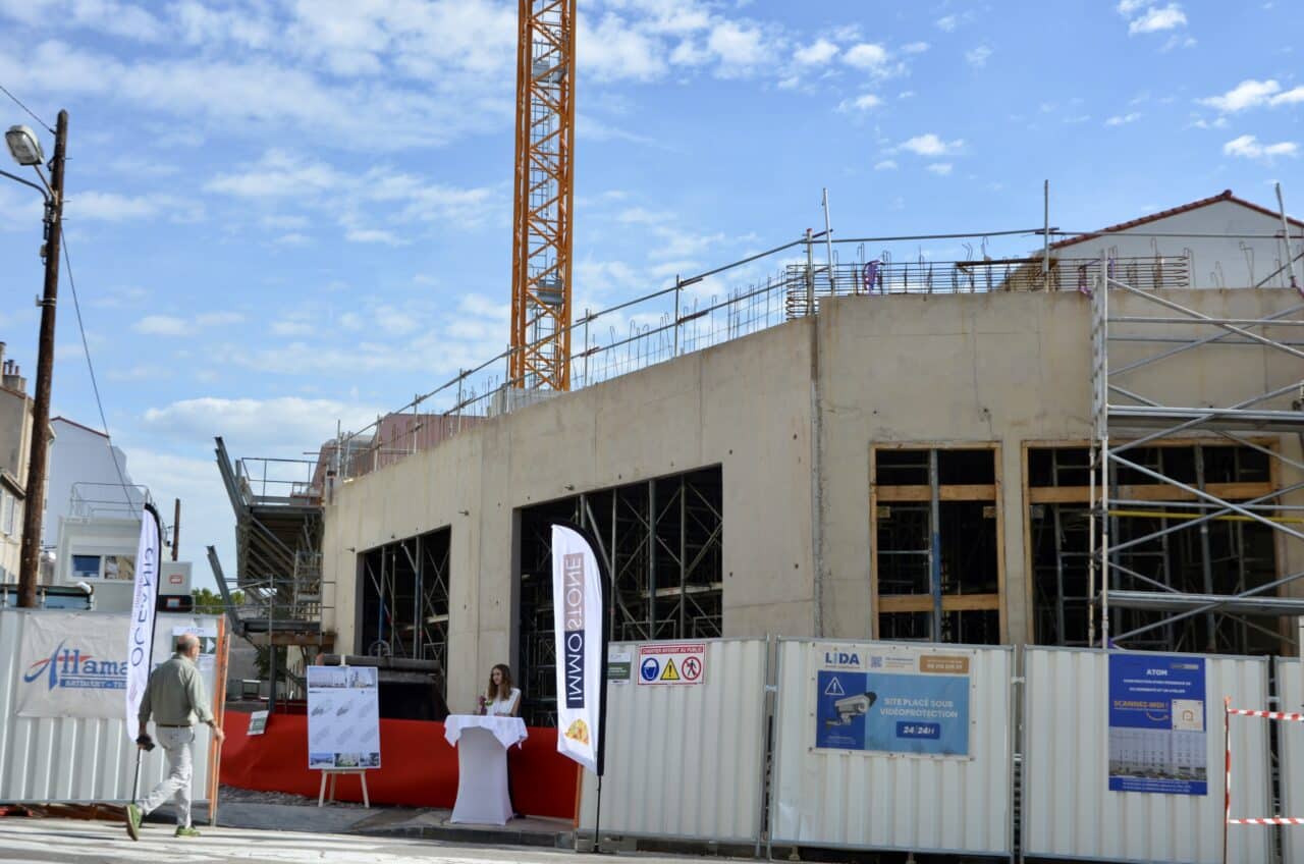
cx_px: 652
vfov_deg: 31.8
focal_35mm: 42
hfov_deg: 46.5
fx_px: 1518
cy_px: 432
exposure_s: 1/320
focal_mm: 28
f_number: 10
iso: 200
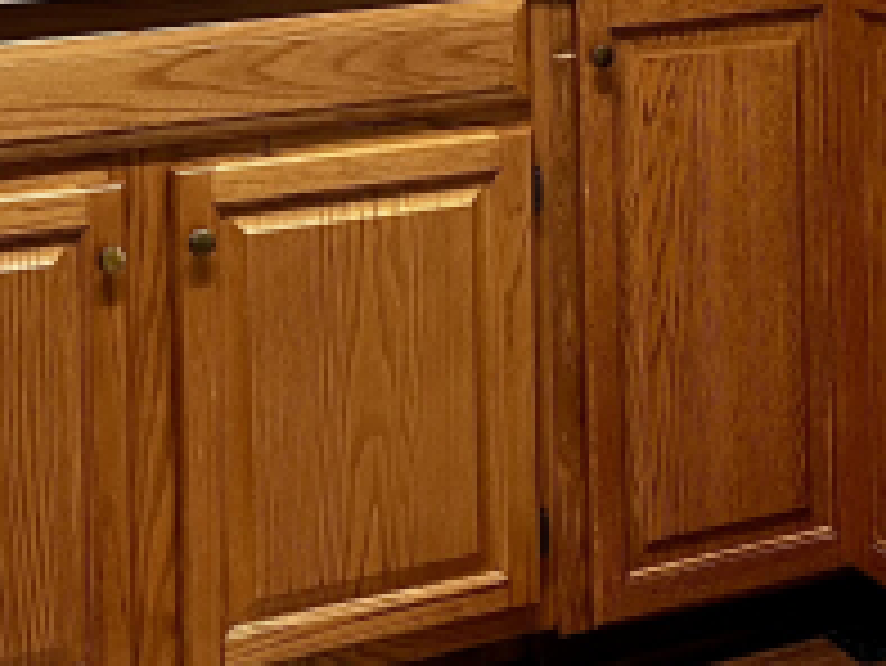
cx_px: 825
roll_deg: +1.8
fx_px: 2254
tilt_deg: -2.0
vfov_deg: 15.8
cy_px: -230
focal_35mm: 88
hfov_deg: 21.7
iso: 100
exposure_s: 1/60
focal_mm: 5.1
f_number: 1.6
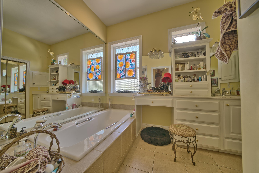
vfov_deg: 90.1
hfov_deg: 112.6
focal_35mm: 12
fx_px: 86
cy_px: 86
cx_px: 130
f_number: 13
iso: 200
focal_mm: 12
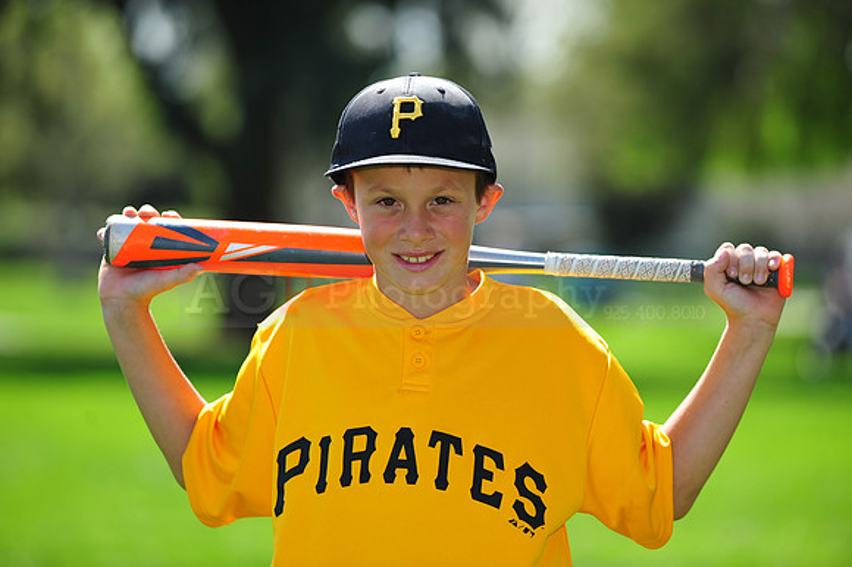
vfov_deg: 6.9
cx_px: 426
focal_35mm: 200
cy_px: 284
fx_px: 4730
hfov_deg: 10.3
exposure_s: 1/800
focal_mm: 200
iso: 200
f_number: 4.5
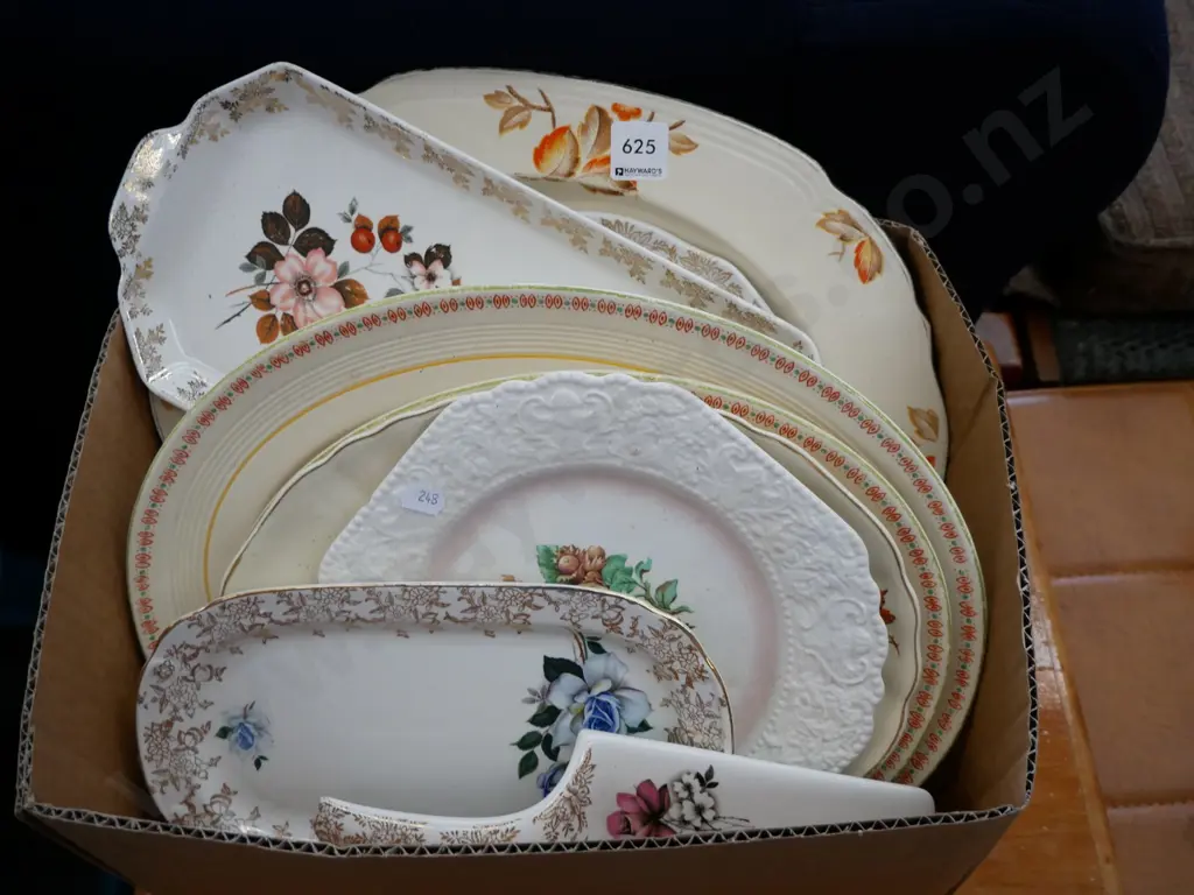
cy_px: 448
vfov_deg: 41.8
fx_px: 1173
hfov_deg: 54.0
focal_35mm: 34
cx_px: 597
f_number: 4
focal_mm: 17
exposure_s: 1/60
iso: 640
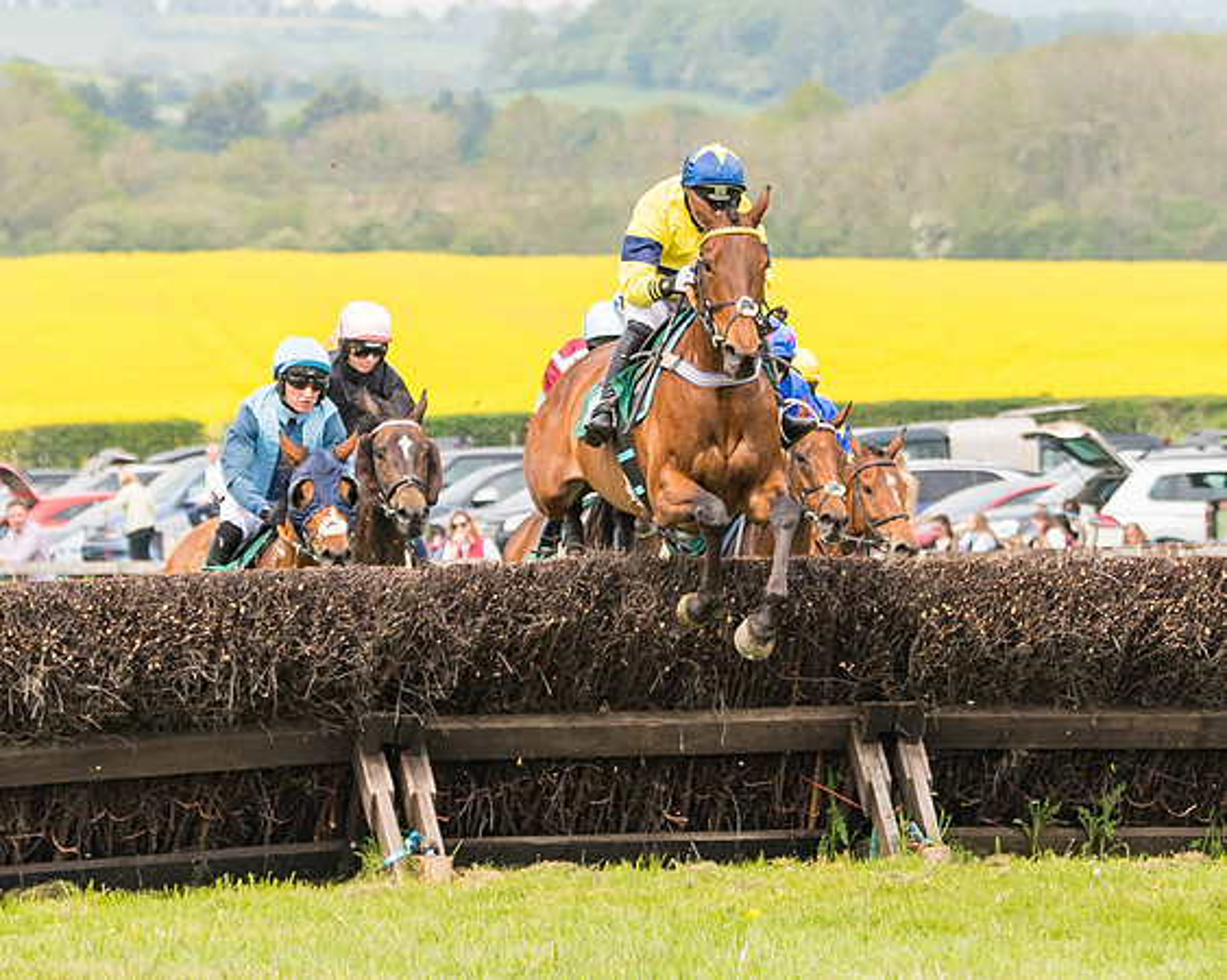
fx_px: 12654
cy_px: 424
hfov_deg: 5.6
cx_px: 717
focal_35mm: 349
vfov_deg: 4.4
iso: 400
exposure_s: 1/2000
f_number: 4
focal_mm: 110
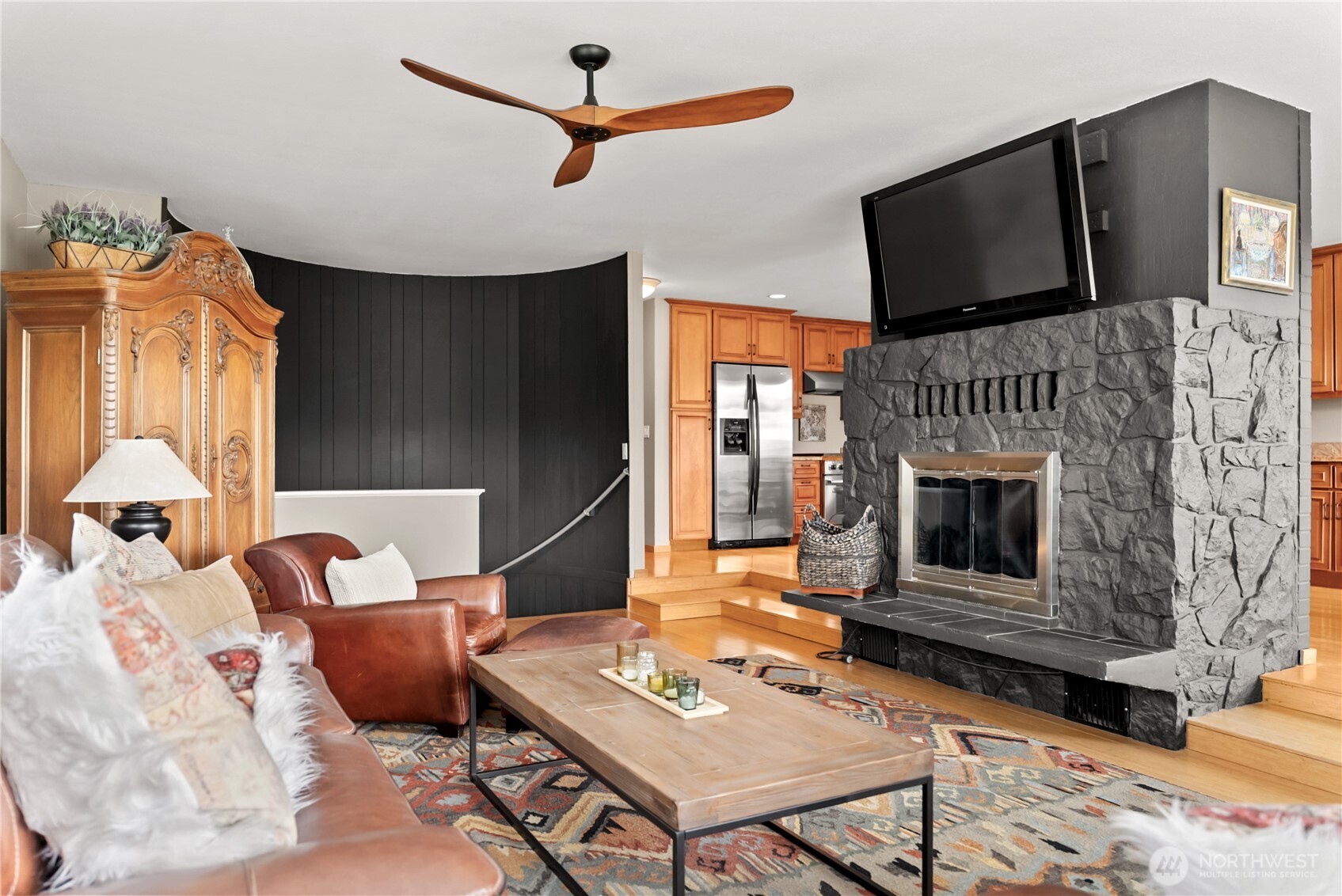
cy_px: 448
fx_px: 895
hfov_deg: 73.7
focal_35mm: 24
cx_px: 671
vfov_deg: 53.2
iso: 400
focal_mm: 24
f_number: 3.5
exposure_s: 1/15
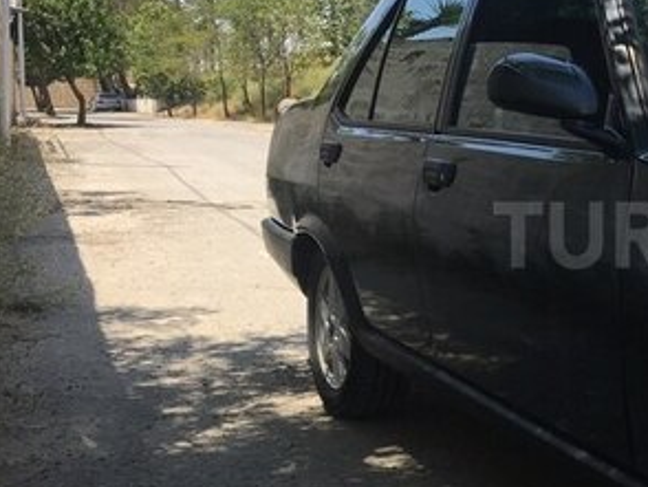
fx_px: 1218
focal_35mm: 65
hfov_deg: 27.2
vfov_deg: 22.6
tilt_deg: -5.9
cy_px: 235
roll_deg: -0.8
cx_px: 719
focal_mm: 4.15
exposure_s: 1/1054
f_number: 2.2
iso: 25
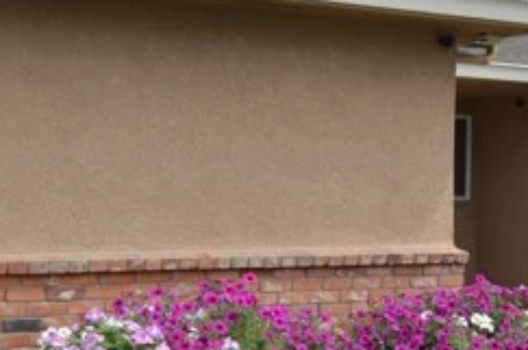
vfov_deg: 17.1
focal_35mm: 79
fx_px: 1156
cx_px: 222
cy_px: 245
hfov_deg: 25.7
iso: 100
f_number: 8
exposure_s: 1/250
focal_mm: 20
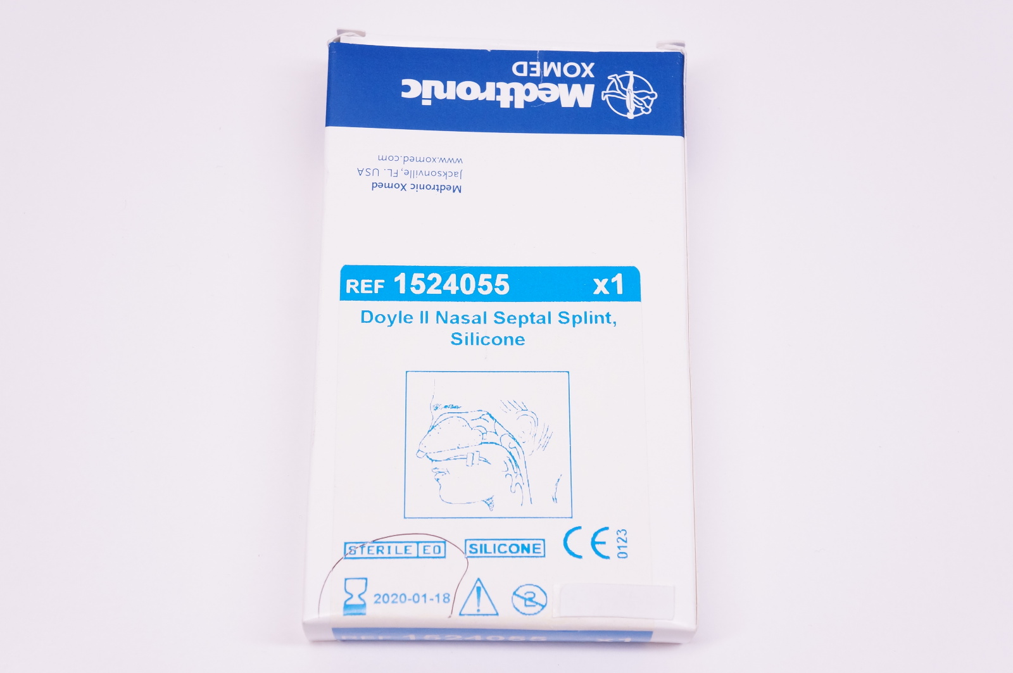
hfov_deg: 34.2
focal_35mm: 58
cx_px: 506
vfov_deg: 23.1
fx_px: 1644
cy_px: 336
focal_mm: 39
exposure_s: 1/100
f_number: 7.1
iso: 800
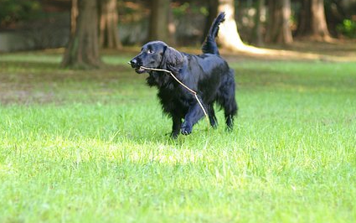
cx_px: 189
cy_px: 91
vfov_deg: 9.3
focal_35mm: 142
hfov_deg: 14.8
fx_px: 1374
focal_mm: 77
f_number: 2.4
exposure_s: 1/180
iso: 400
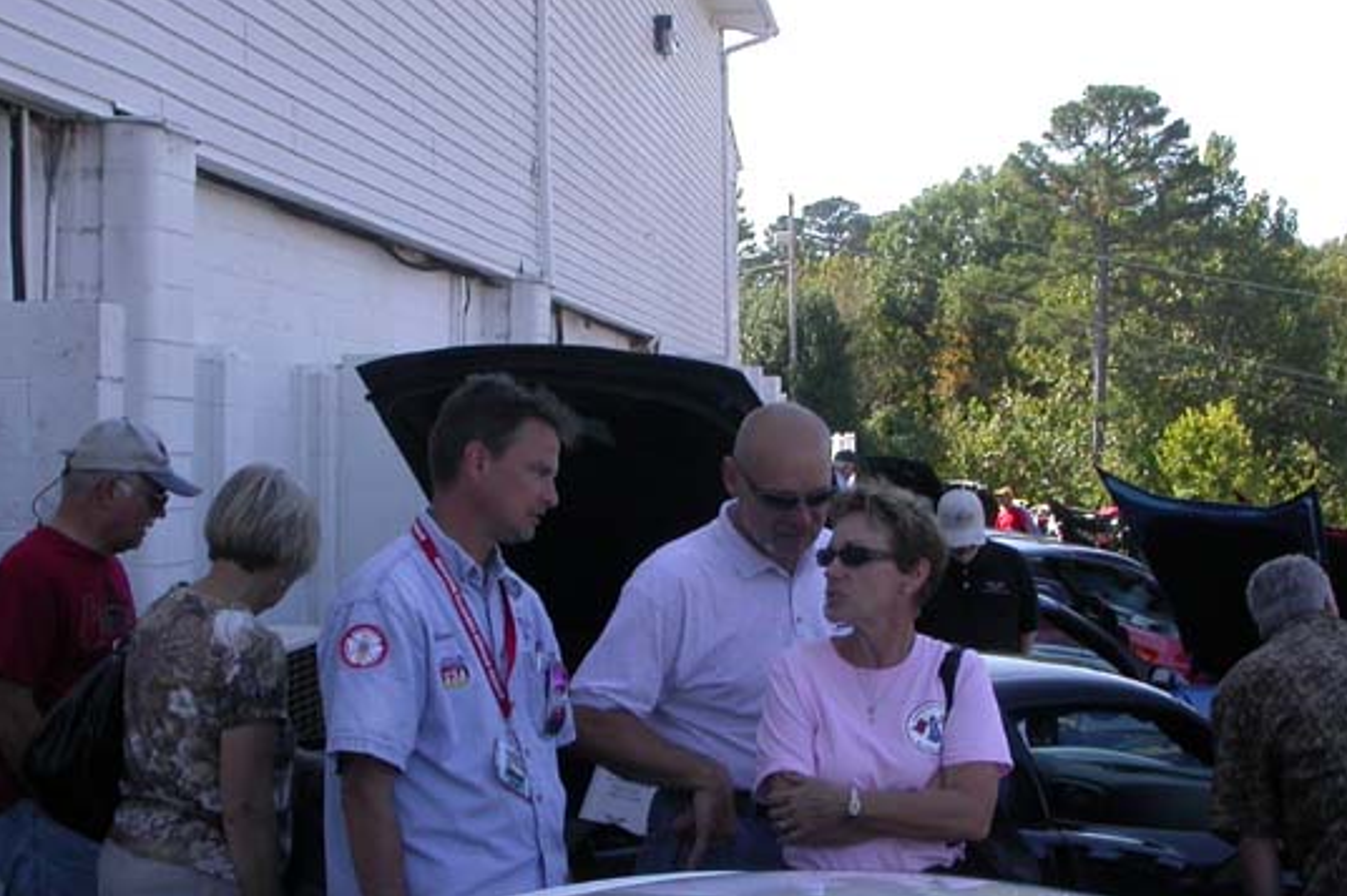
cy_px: 567
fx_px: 2207
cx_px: 636
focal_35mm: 59
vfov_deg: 22.9
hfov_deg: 33.9
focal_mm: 7.85
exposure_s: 1/190
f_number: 6
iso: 100
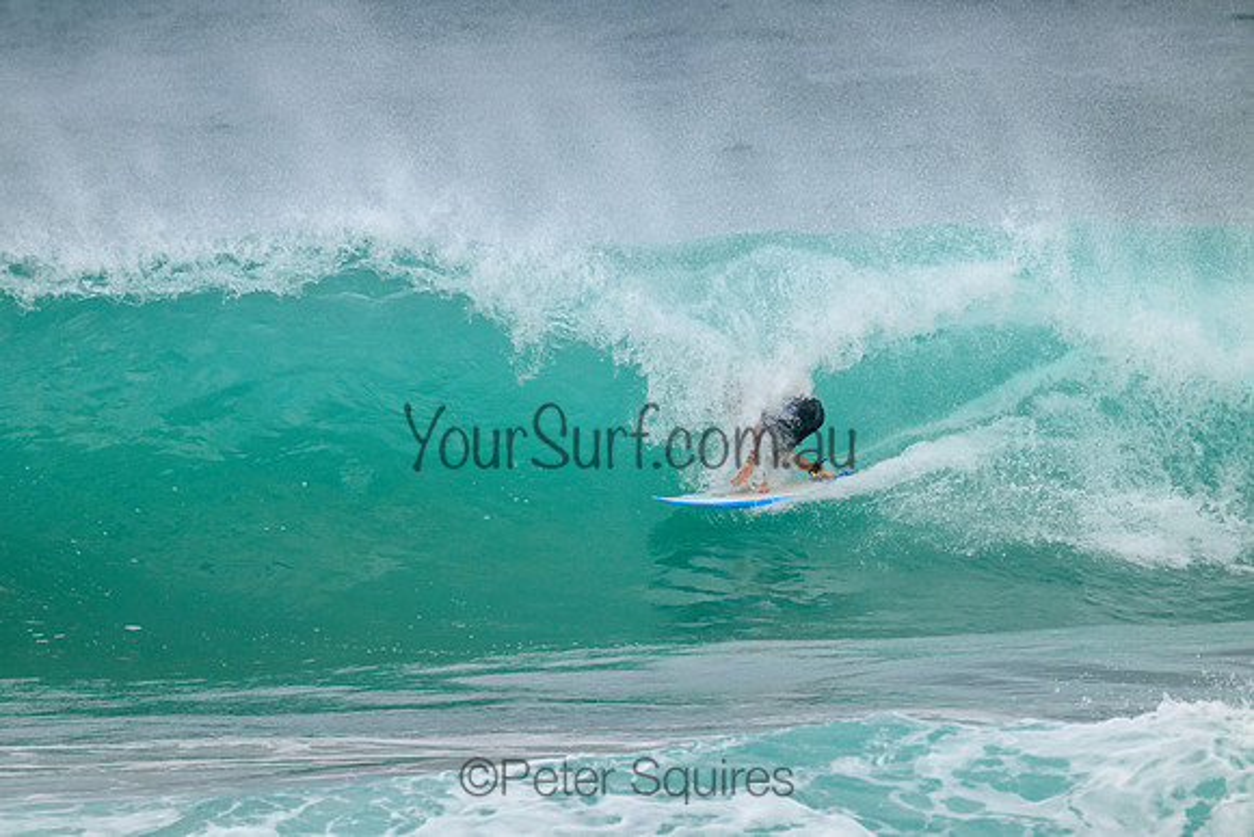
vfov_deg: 1.7
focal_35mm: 800
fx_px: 27872
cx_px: 627
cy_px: 418
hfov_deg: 2.6
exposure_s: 1/2000
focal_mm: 800
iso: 1100
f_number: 11
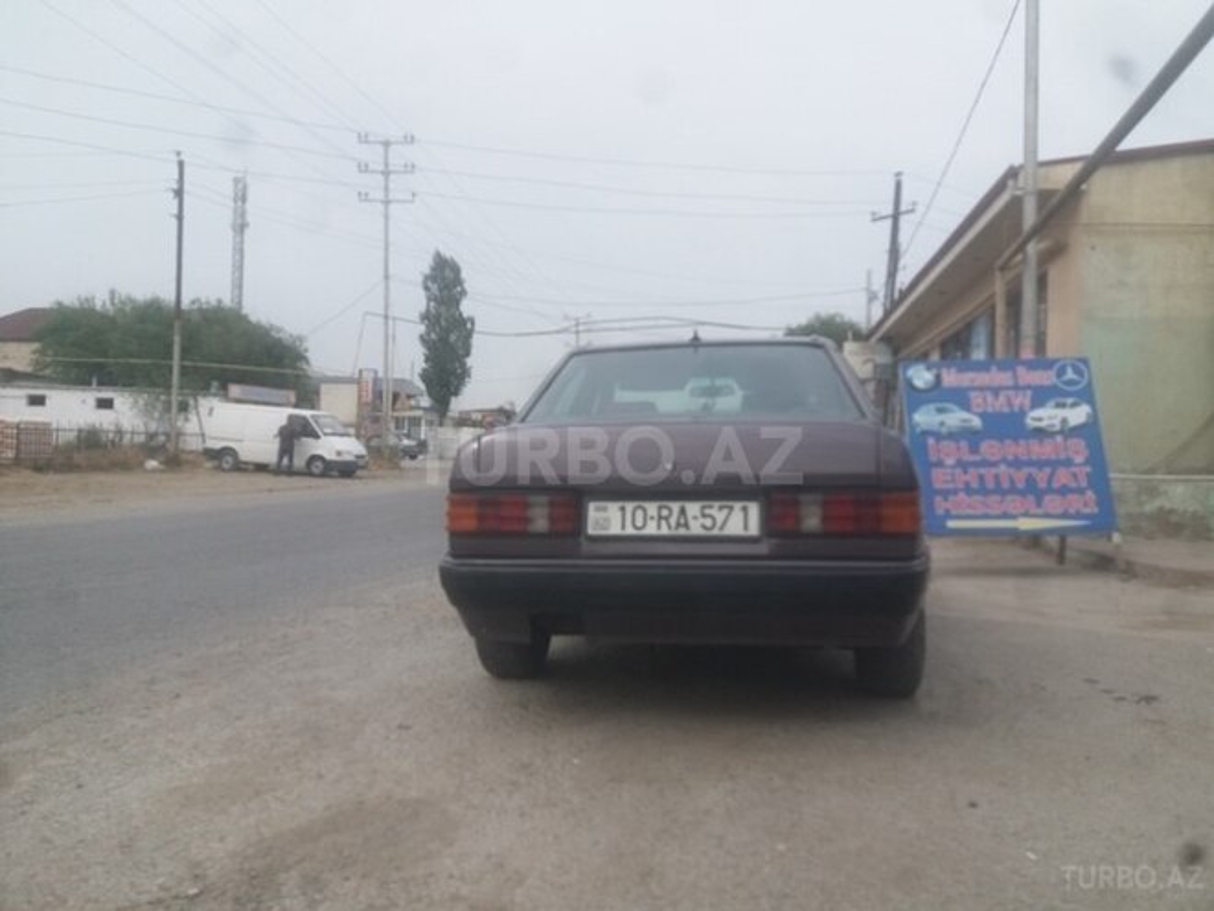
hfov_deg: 65.3
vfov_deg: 51.4
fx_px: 947
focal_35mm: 27
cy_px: 456
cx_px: 607
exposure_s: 1/1088
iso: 40
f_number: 1.9
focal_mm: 3.7
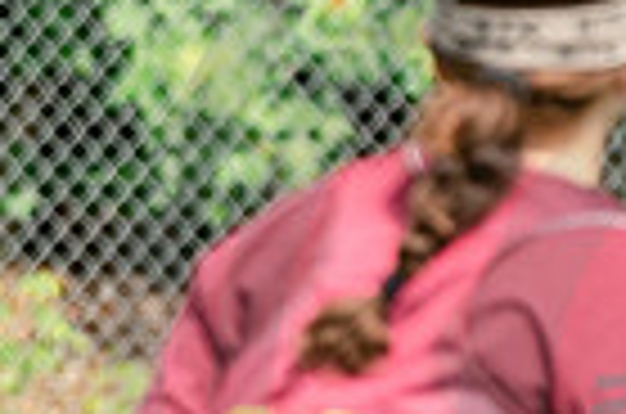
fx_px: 41846
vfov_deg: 0.6
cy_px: 589
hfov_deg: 0.9
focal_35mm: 2412
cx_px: 1094
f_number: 4.5
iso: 250
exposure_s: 1/1250
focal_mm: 200
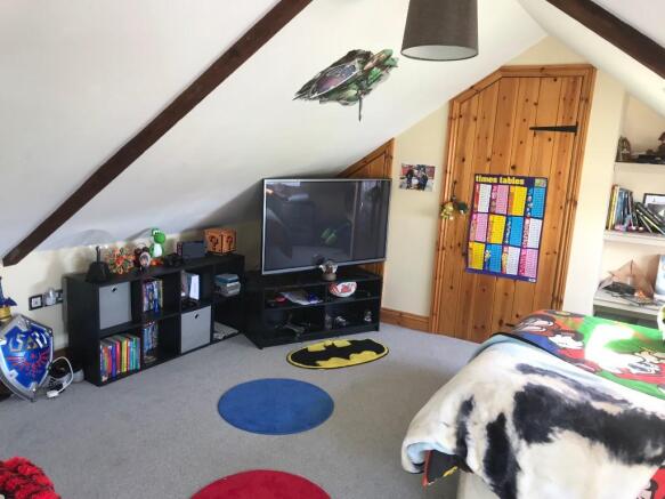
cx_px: 332
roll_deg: -3.0
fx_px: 538
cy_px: 250
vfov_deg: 49.7
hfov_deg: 63.5
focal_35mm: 28
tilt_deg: -10.3
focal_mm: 3.99
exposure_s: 1/33
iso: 40
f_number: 1.8
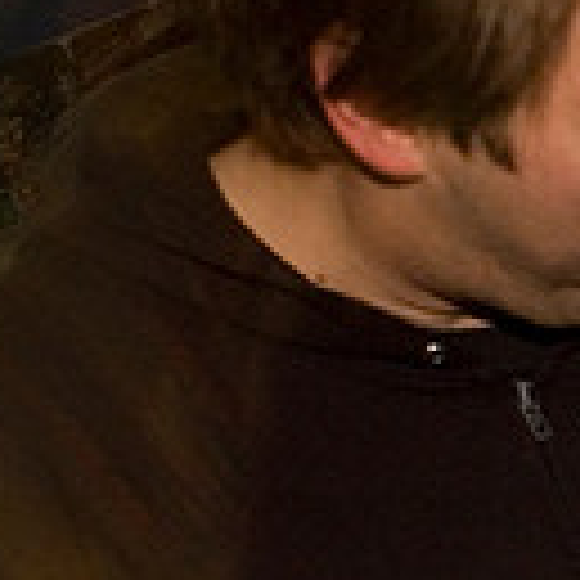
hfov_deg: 13.7
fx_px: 2180
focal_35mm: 115
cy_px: 481
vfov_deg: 15.0
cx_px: 1021
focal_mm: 20
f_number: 3.2
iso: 800
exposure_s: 1/10
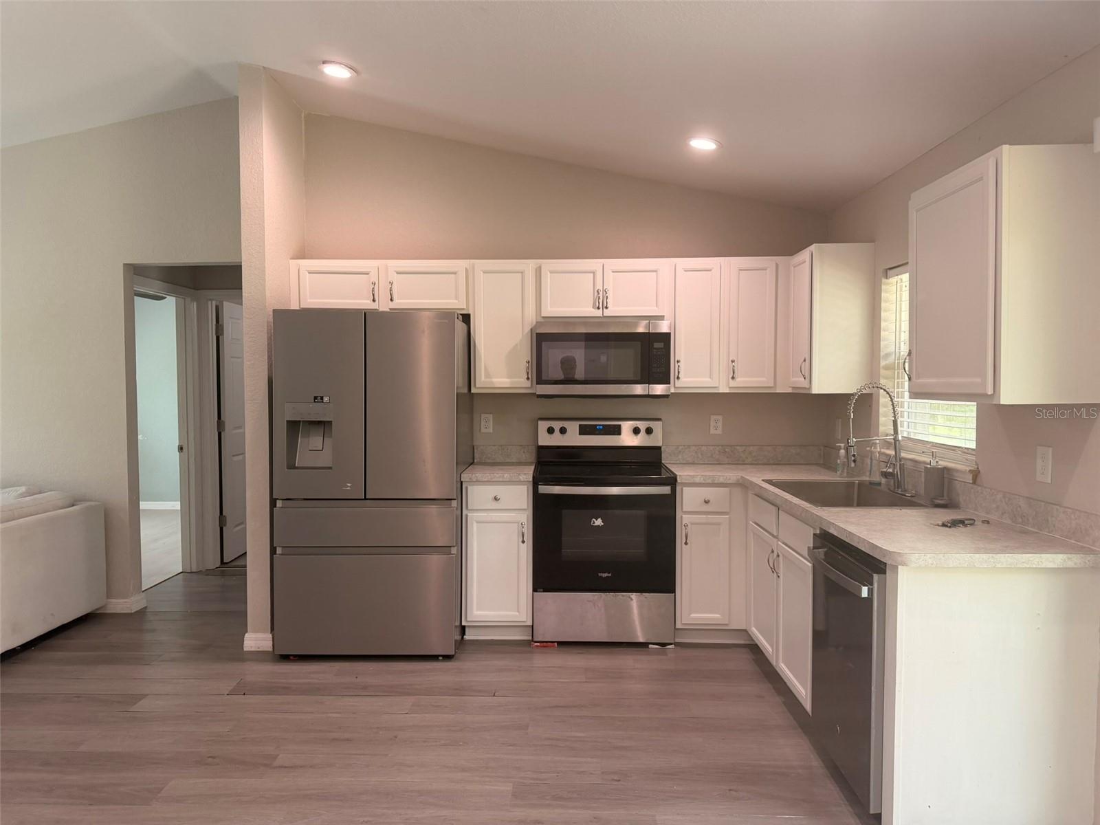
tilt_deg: -3.0
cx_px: 550
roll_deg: +0.5
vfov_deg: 56.8
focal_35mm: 24
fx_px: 763
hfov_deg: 71.6
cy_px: 412
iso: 200
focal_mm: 6.76
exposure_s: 1/120
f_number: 1.78
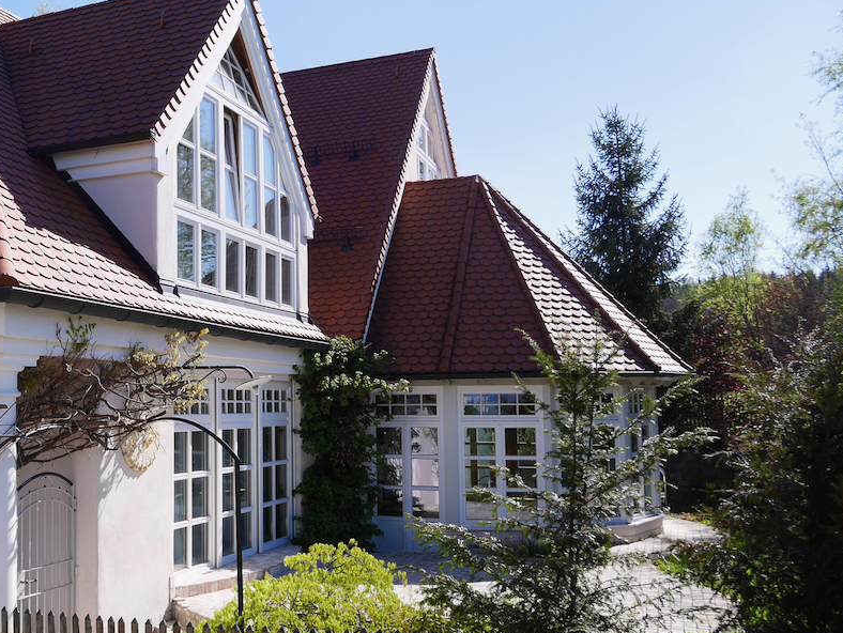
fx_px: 950
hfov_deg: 45.7
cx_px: 183
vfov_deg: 36.9
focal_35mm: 39
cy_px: 316
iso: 200
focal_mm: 12
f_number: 6.3
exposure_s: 1/400
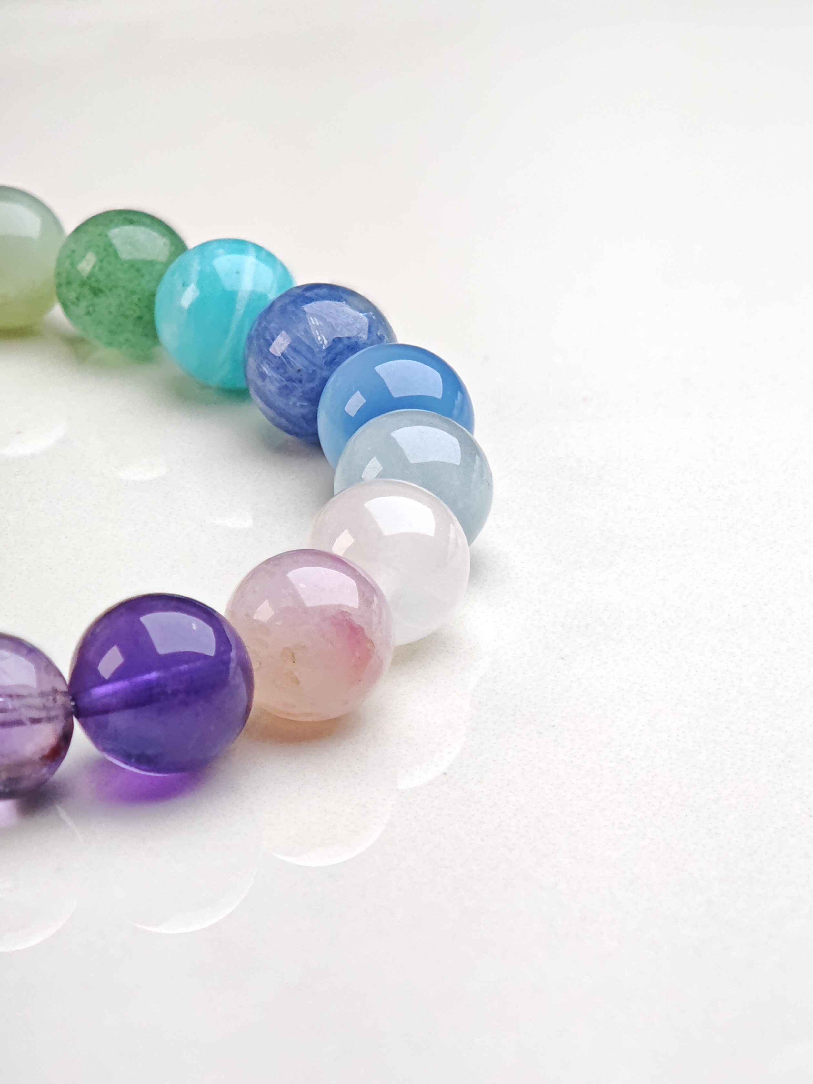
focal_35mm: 100
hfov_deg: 14.8
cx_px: 406
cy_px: 542
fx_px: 3131
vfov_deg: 19.6
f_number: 1.8
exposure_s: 1/1616
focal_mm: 11.5
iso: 200
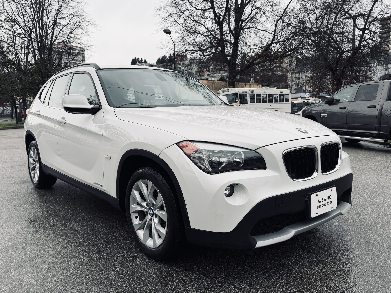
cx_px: 196
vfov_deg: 56.8
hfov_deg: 71.6
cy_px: 146
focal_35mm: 24
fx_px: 271
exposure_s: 1/1046
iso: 80
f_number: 1.78
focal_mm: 6.76
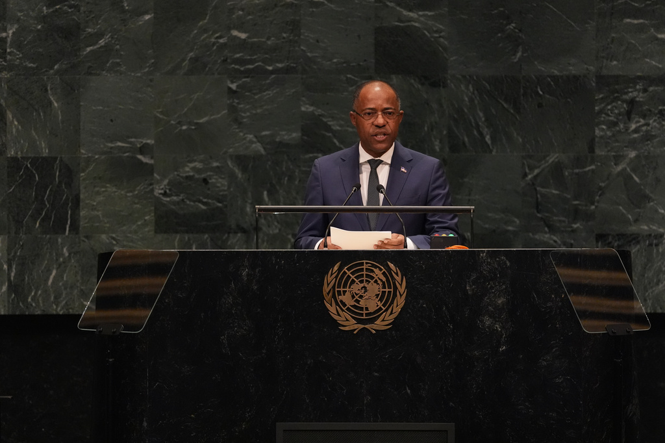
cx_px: 332
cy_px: 222
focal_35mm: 600
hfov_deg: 3.4
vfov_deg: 2.3
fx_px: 11079
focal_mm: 600
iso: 5000
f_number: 4
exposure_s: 1/500
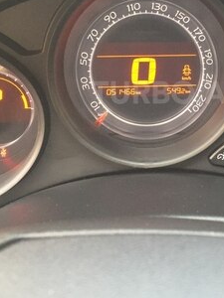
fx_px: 414
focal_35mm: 48
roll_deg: -2.9
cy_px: 92
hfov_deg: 29.8
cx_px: 168
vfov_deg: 39.1
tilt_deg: -26.4
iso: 160
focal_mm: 4.15
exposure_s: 1/33
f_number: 2.2
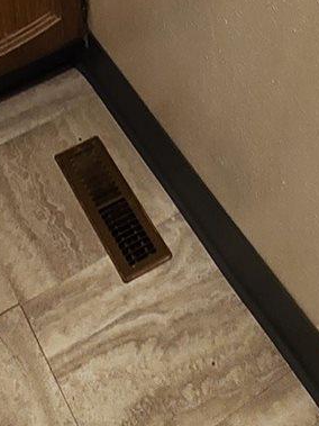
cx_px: 172
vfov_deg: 16.0
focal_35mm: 79
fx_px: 971
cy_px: -527
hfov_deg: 18.6
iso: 50
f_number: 2.2
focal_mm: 1.74
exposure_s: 1/60
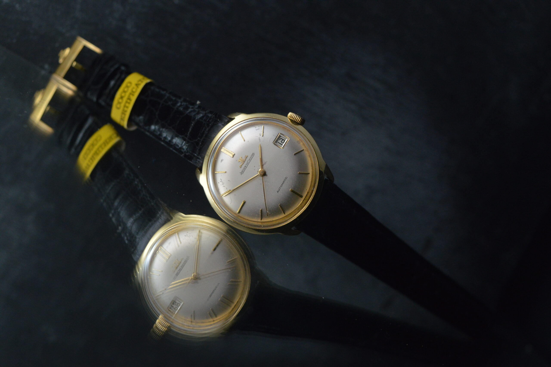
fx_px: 826
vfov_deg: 25.0
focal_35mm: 54
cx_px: 276
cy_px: 184
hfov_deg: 36.9
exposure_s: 1/200
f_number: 7.1
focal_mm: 36
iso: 800
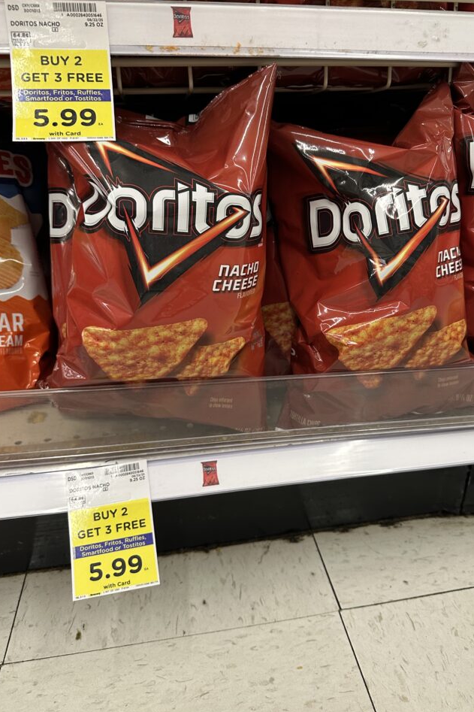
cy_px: 359
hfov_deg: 47.7
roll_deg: +1.3
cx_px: 279
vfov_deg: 67.4
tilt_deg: -22.5
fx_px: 533
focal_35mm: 27
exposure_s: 1/106
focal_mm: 6.86
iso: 200
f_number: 1.78
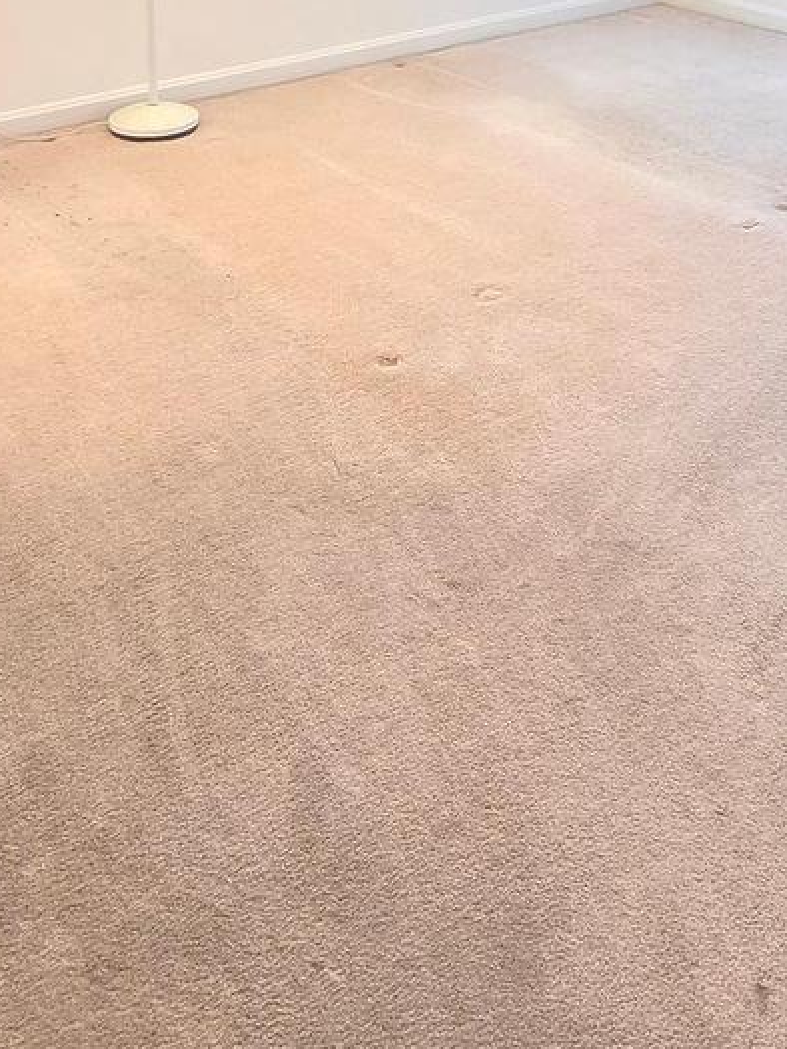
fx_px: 1151
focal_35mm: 38
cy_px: -118
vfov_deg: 39.5
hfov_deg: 37.7
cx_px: 392
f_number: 2.2
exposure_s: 1/60
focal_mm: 2.2
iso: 320
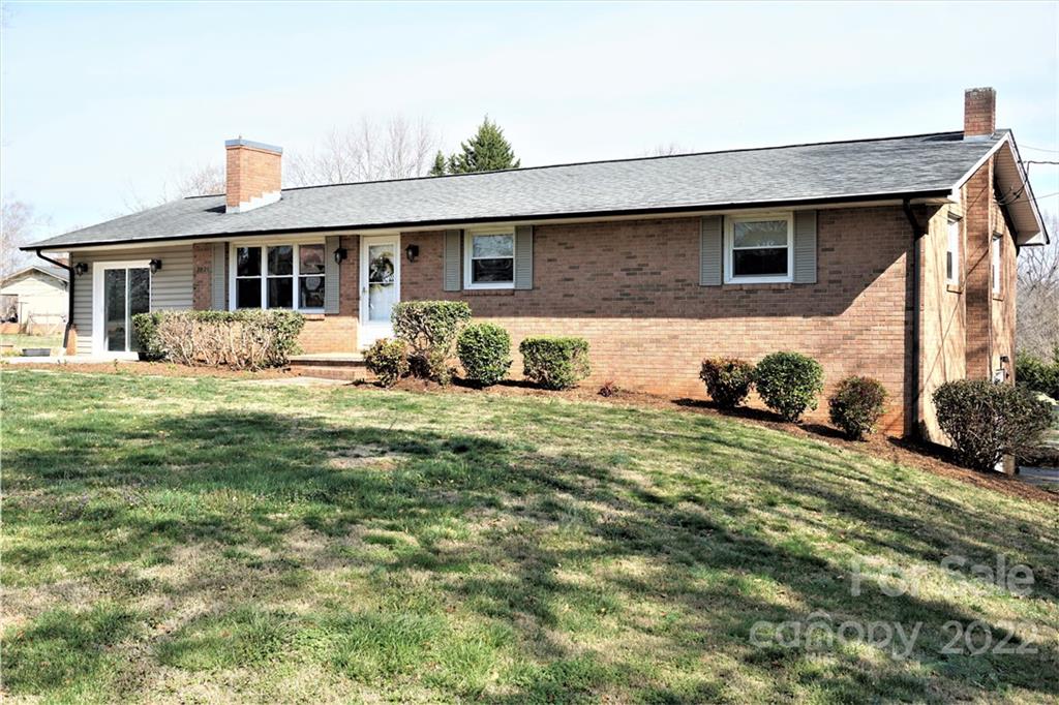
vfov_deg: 35.5
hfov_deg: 51.3
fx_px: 1103
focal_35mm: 38
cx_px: 530
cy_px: 352
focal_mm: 25
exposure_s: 1/125
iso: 100
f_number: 8
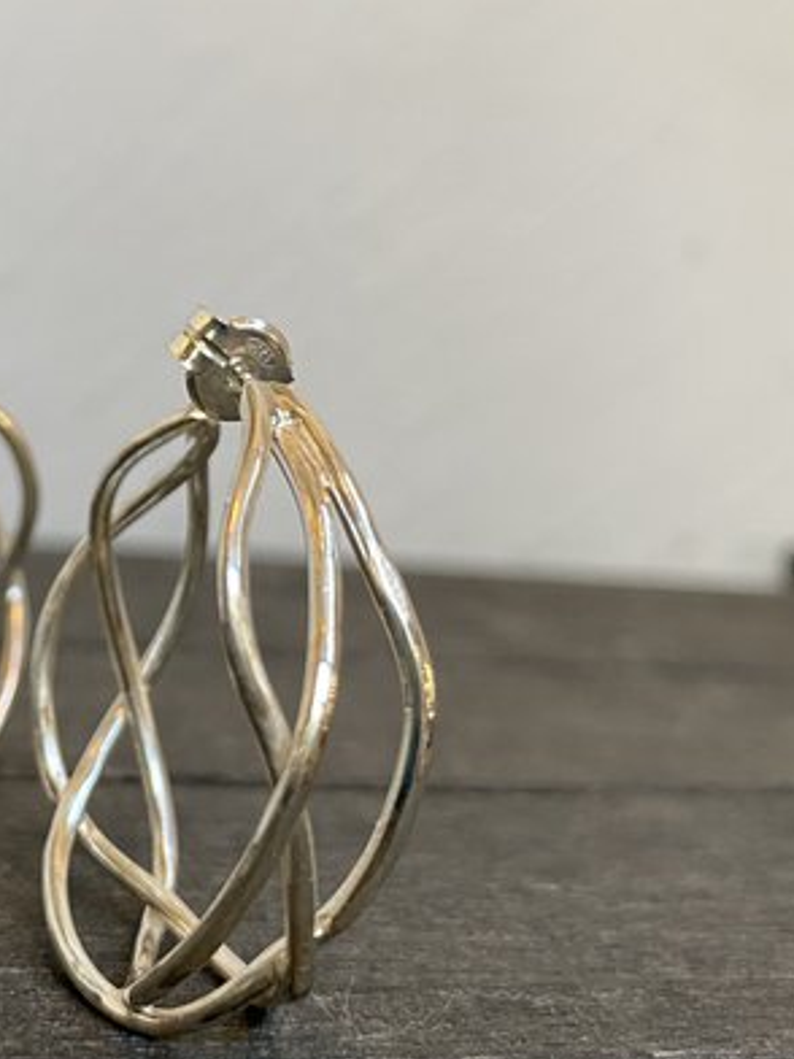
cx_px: 65
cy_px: 403
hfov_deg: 27.4
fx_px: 1560
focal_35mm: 51
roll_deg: -4.3
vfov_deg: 37.3
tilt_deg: +1.6
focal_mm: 4.25
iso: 200
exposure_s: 1/50
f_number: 1.8
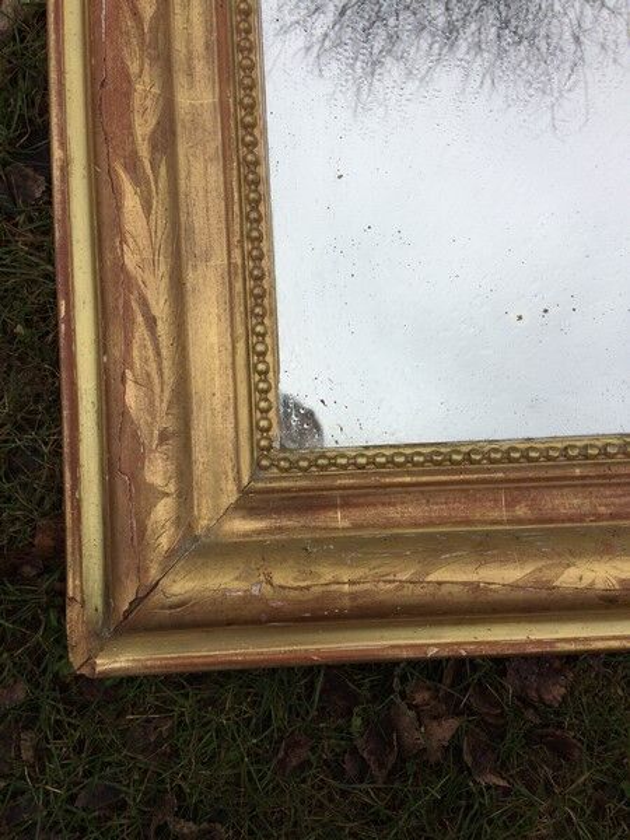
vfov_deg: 61.7
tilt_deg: -86.1
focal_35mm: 29
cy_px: 420
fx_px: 704
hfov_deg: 48.2
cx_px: 315
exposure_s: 1/1140
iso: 32
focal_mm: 4.15
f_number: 2.2
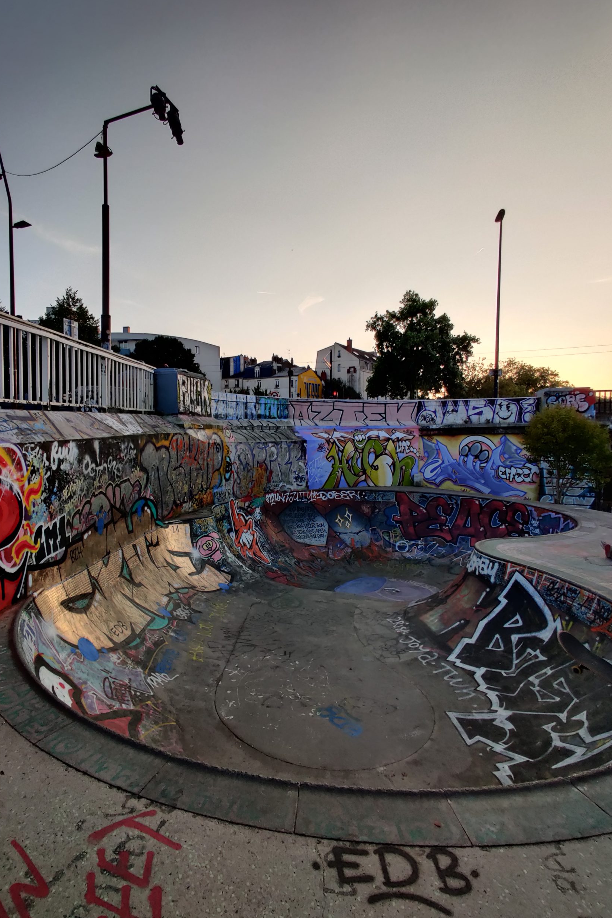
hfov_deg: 80.7
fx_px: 357
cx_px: 263
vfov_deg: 104.2
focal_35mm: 14
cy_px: 451
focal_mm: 2.25
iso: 100
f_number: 2.2
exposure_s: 1/239
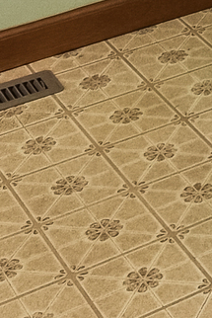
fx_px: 1356
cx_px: 560
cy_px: -606
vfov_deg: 10.2
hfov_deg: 8.0
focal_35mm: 154
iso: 400
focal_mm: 11
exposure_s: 1/100
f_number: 8
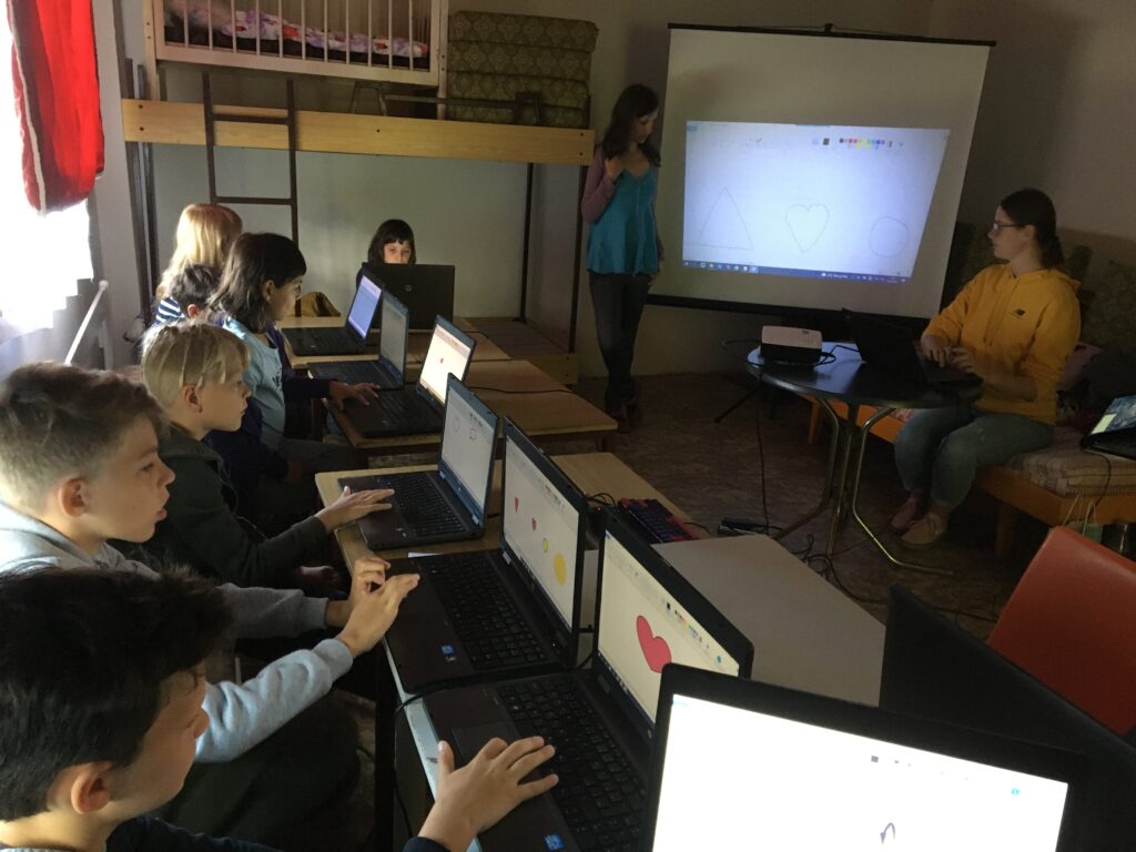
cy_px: 426
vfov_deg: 48.2
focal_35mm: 29
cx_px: 568
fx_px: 952
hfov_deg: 61.7
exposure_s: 1/17
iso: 200
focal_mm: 4.15
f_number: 2.2
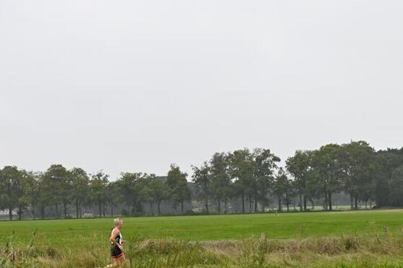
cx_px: 225
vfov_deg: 11.0
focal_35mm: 124
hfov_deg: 16.5
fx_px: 1386
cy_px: 187
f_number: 5.6
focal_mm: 70
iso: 400
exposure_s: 1/320
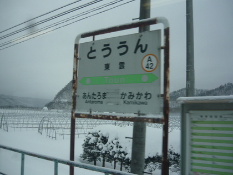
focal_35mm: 33
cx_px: 116
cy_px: 88
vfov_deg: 42.9
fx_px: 222
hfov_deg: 55.4
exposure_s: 1/160
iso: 100
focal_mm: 5.5
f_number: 8
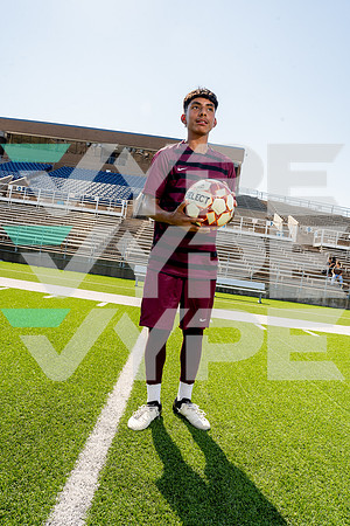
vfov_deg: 69.4
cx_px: 175
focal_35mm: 26
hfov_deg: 49.6
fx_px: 379
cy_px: 263
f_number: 11
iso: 320
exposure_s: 1/250
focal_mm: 26
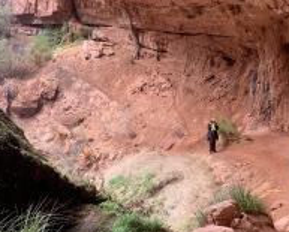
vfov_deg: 31.5
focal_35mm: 48
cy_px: 121
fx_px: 411
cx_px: 195
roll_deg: +1.6
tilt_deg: -5.1
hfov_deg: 38.3
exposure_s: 1/121
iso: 50
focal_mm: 4.25
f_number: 1.8
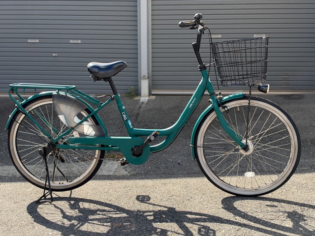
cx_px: 158
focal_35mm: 48
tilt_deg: -11.1
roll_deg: +0.1
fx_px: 437
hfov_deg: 39.7
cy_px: 118
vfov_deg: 30.3
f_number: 1.8
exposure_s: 1/1156
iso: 64
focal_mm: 6.93
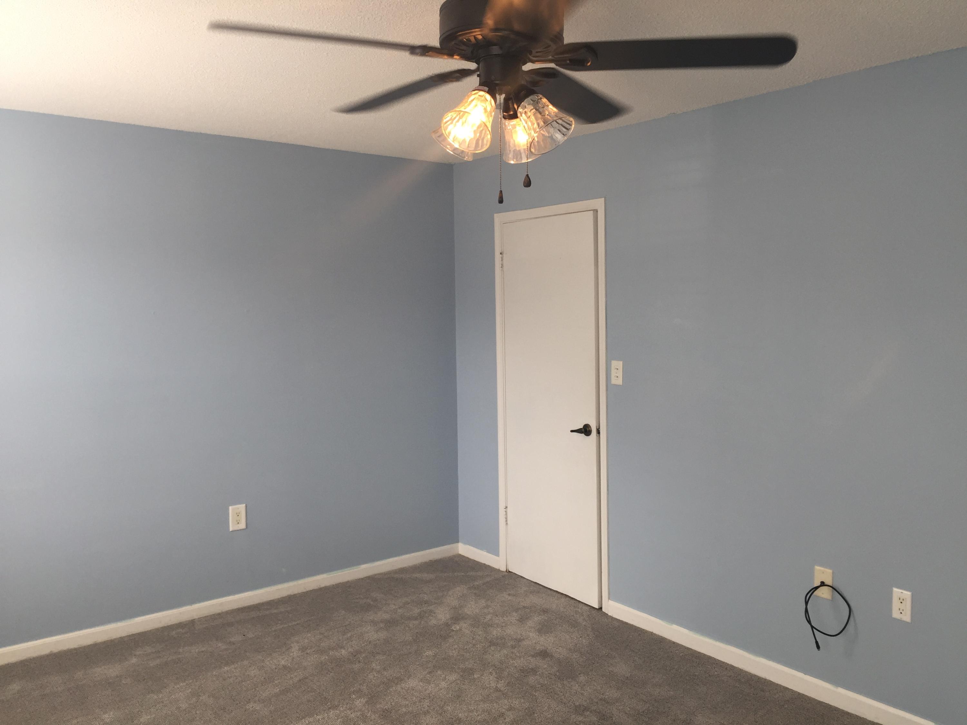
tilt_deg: -2.9
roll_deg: -1.0
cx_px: 484
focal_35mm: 29
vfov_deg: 48.2
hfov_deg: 61.7
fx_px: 810
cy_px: 362
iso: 40
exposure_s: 1/120
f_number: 2.2
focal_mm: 4.15
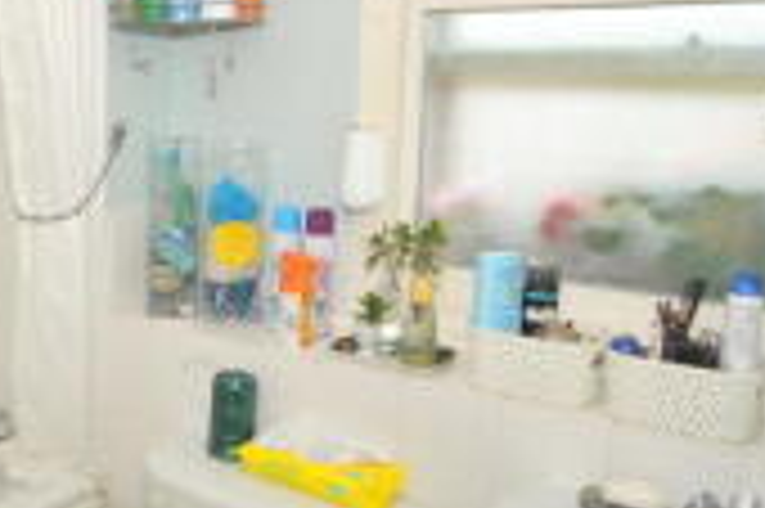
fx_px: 892
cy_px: 250
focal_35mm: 42
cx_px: 135
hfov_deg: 43.9
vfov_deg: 31.8
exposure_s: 1/60
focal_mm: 10
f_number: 4
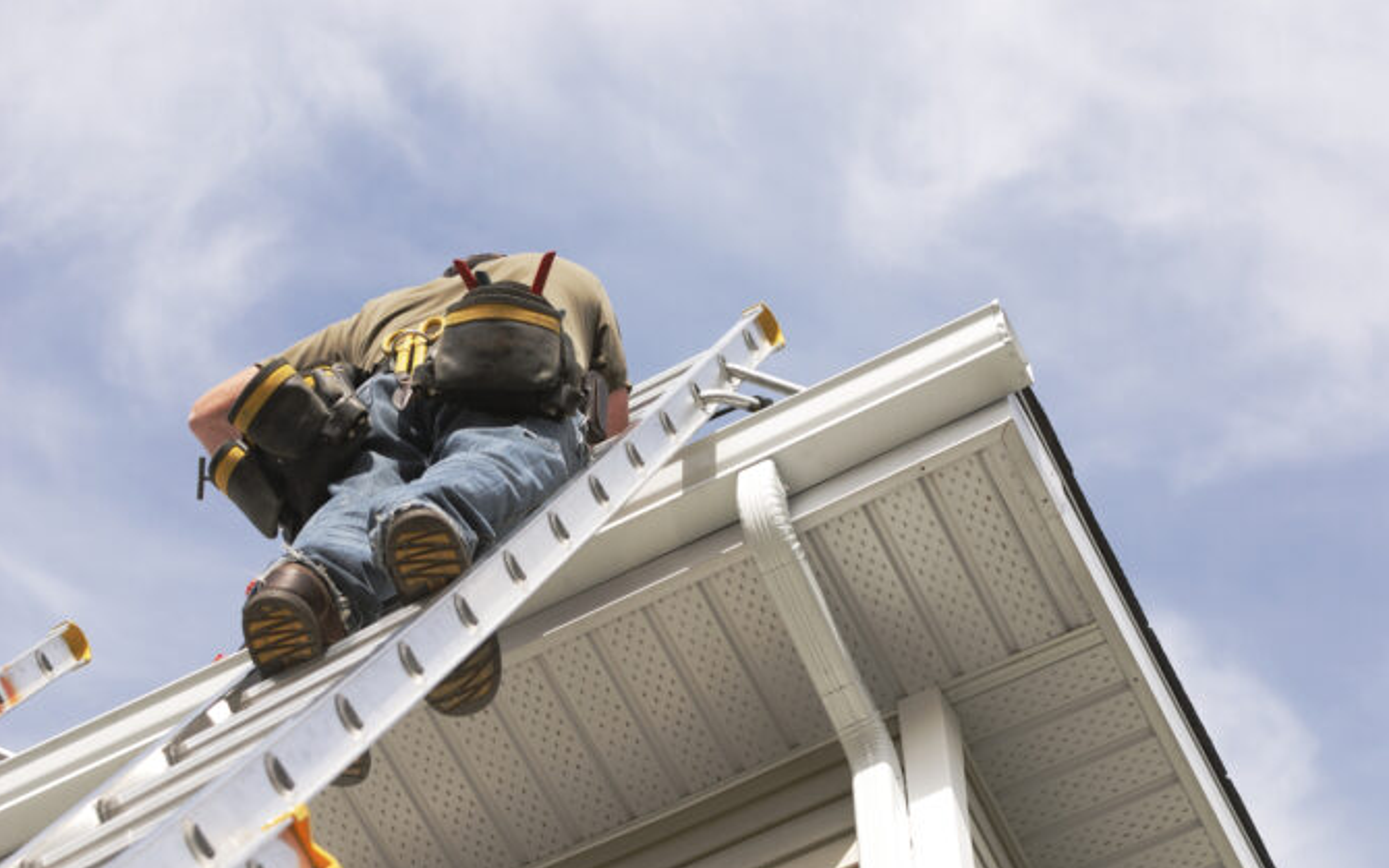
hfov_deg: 19.3
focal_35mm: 108
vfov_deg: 12.1
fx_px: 4089
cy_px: 433
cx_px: 696
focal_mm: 70
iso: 100
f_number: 6.3
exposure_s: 1/400
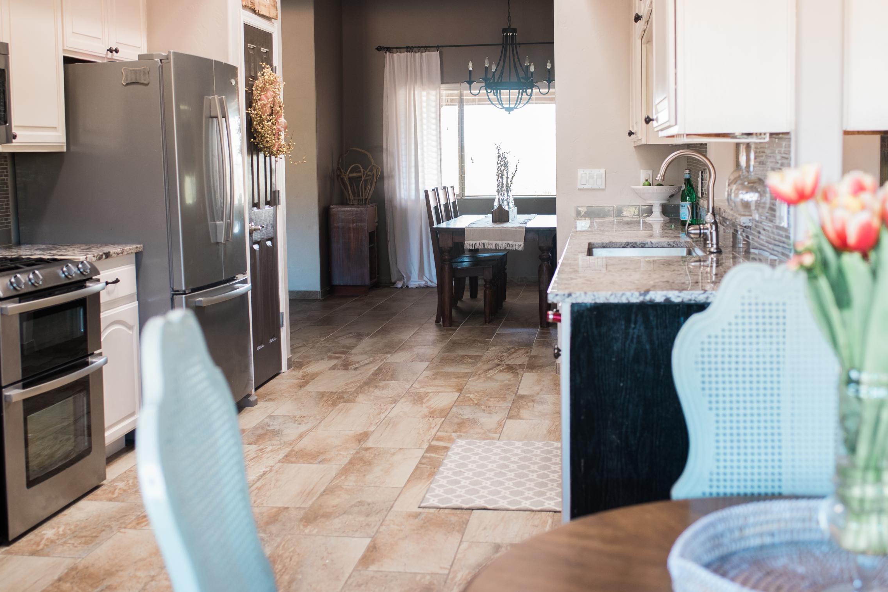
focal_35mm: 46
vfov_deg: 29.2
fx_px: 1135
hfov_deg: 42.7
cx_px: 457
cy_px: 271
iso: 800
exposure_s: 1/100
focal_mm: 35
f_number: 3.2
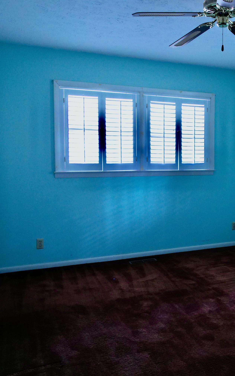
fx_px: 348
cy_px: 188
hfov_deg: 35.6
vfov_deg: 56.7
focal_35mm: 34
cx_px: 199
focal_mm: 8.38
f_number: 2.8
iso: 380
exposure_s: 1/15
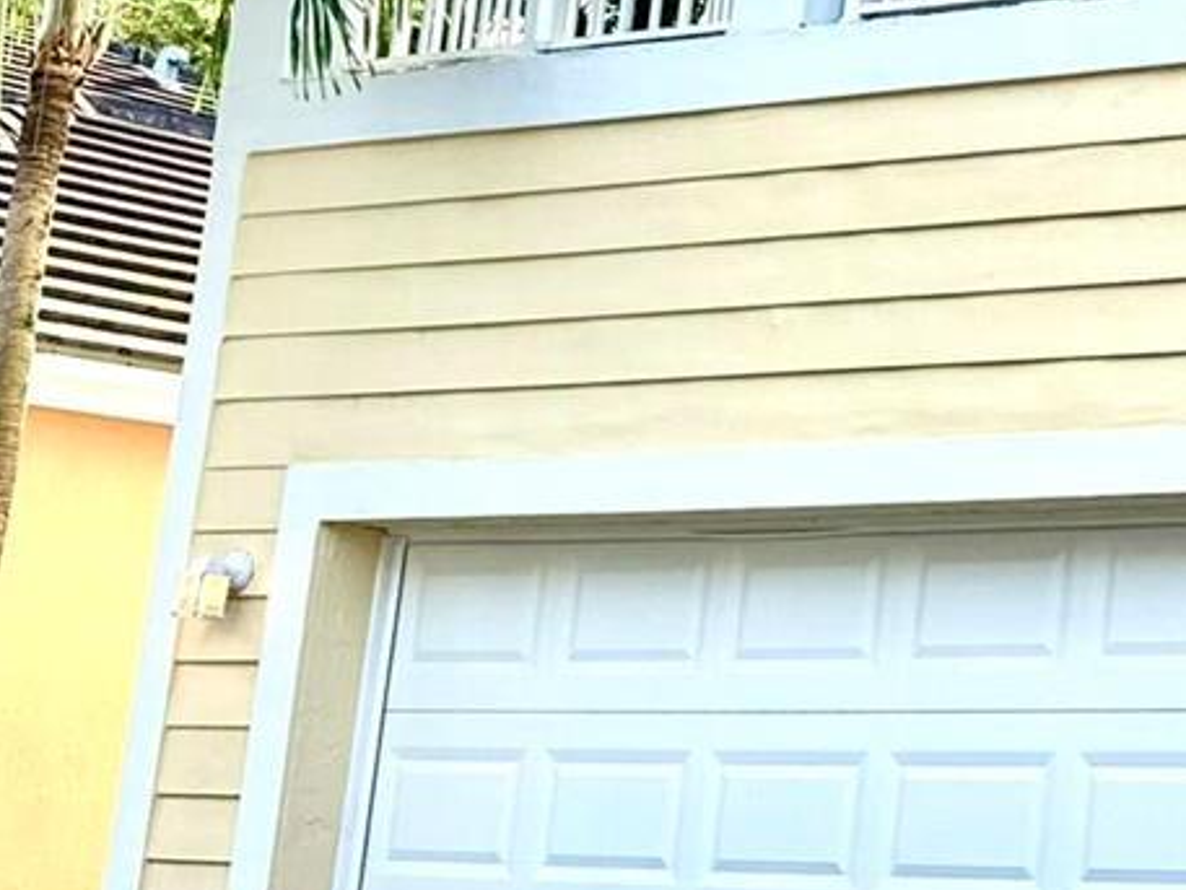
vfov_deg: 17.2
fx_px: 2879
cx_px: 1783
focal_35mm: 84
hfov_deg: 20.1
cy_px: -5
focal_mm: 6.76
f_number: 1.78
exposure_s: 1/1597
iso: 80
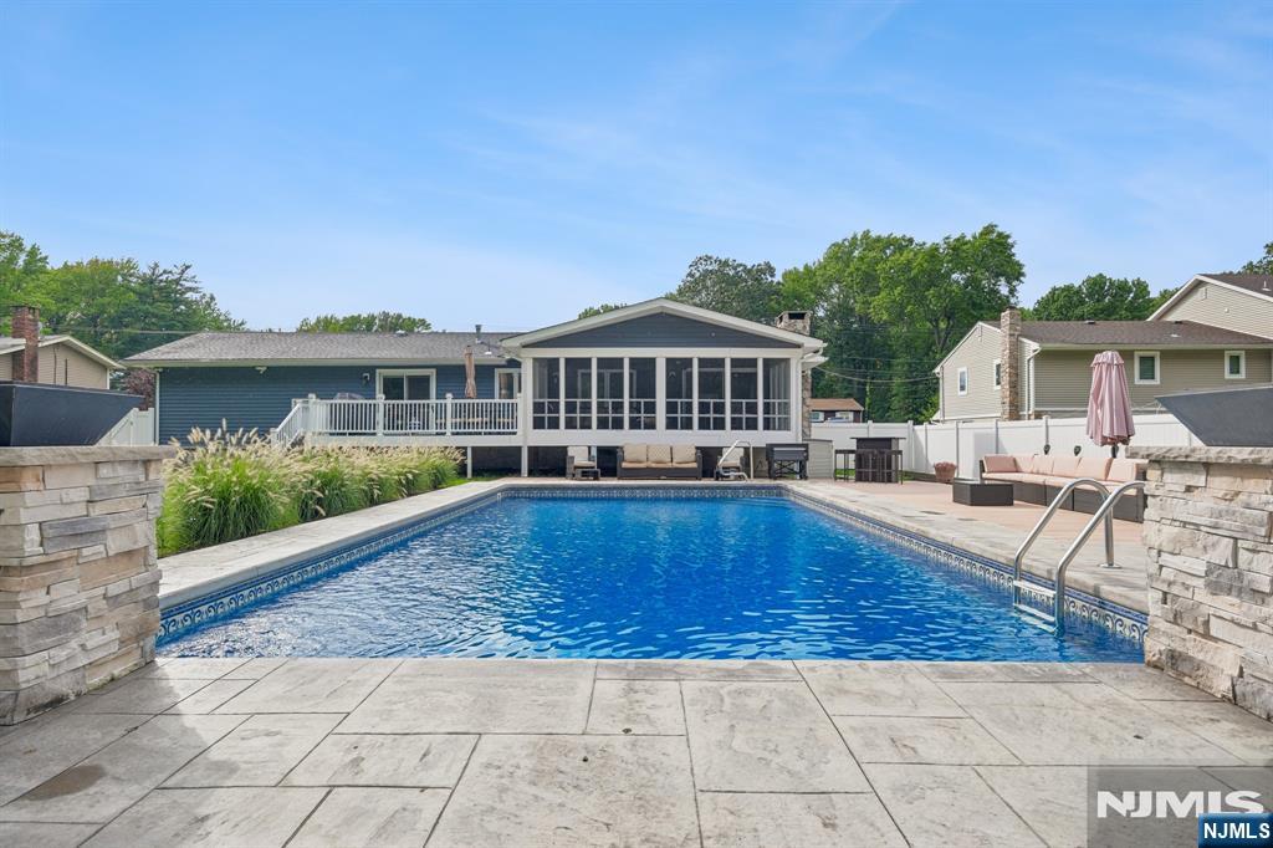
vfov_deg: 64.5
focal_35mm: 19
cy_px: 424
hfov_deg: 86.9
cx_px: 636
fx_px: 672
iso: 160
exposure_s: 1/1000
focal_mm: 12.7
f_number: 5.6
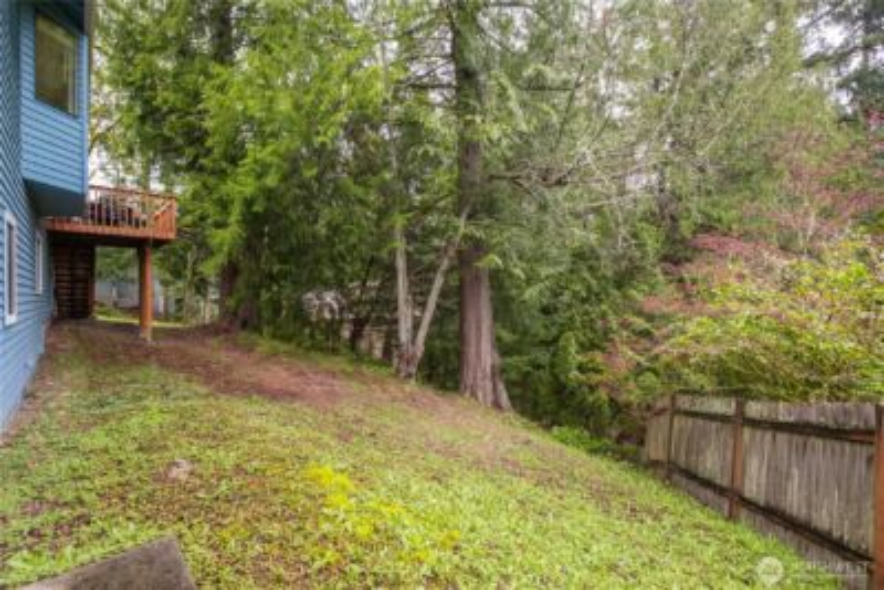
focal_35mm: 15
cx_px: 442
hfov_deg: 100.4
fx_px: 368
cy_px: 295
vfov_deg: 77.4
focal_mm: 10
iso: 400
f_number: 8
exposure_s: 1/8
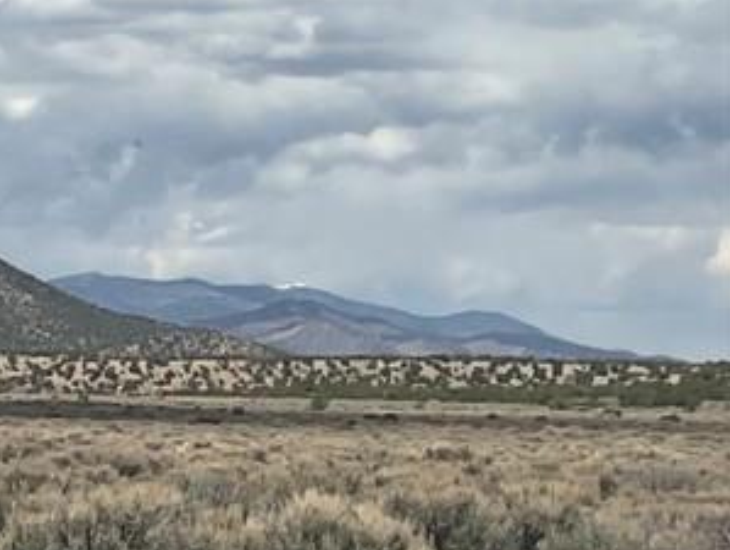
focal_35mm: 155
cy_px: 347
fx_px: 3273
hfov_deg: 10.3
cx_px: -1218
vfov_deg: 9.6
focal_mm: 3
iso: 16
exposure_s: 1/3788
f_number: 1.8
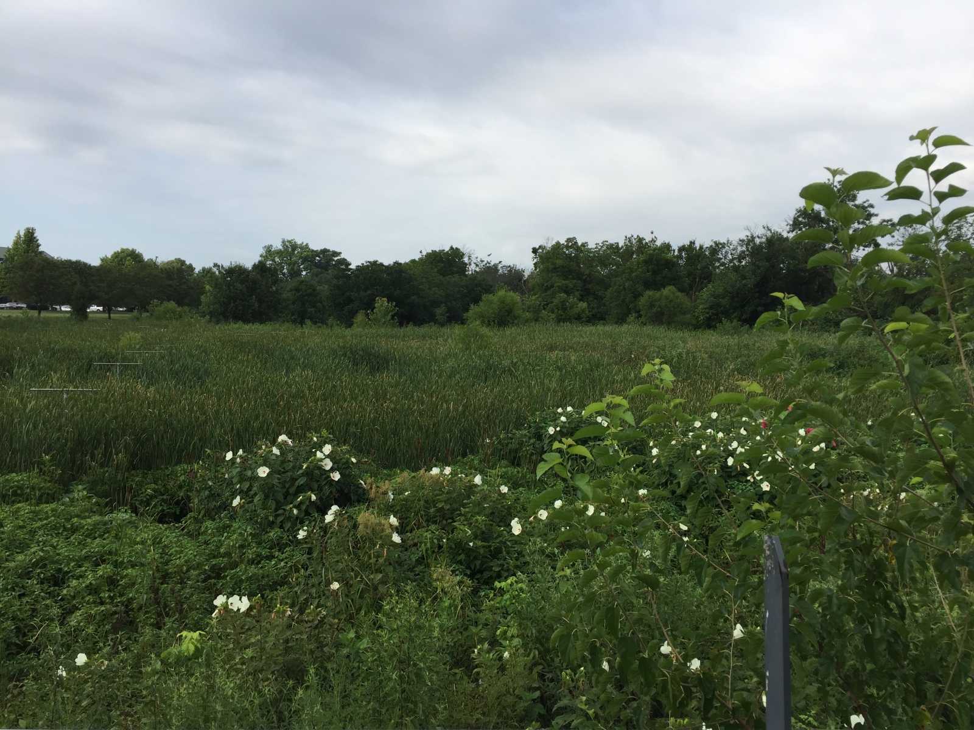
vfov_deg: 48.2
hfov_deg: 61.7
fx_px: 816
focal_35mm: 29
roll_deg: -1.9
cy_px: 365
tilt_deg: -3.5
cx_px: 487
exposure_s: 1/942
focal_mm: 4.15
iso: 32
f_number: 2.2
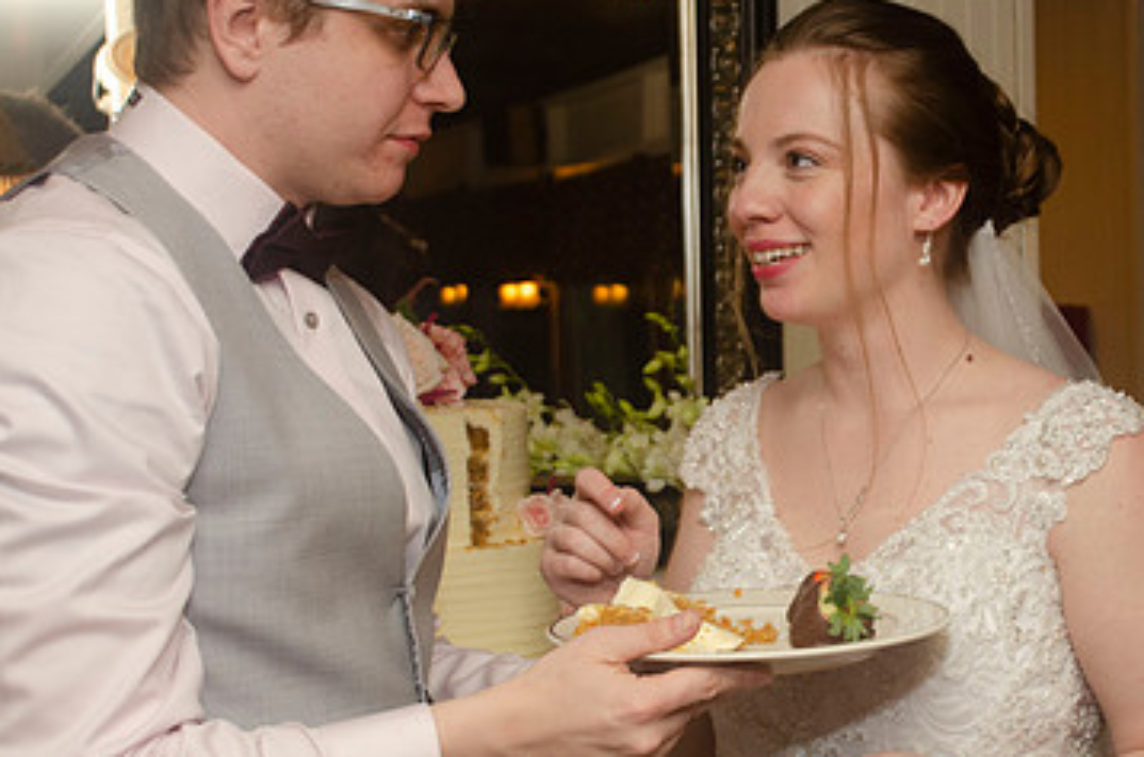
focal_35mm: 68
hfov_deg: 29.5
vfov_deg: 19.9
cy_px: 393
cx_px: 767
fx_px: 2156
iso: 400
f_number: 4
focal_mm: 28
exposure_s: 1/60
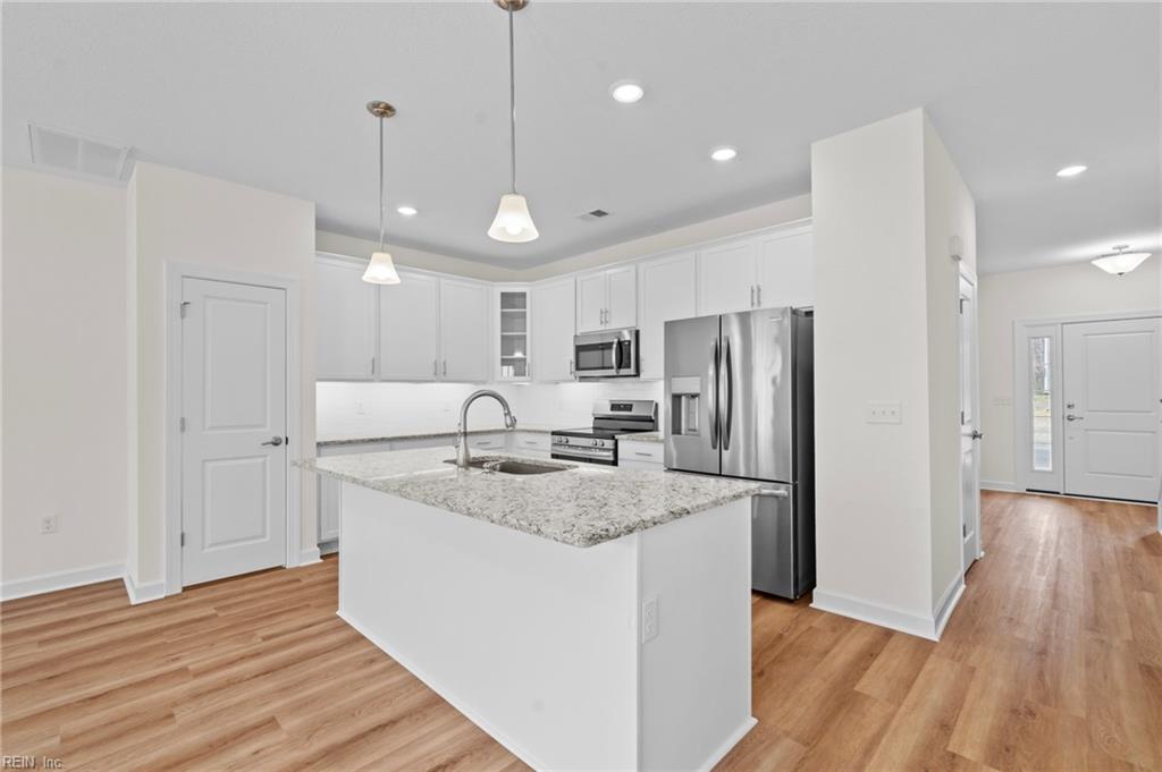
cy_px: 386
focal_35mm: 16
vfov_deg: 72.0
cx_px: 581
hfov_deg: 95.0
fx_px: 532
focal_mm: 16.5
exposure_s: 1/5
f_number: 9
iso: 400
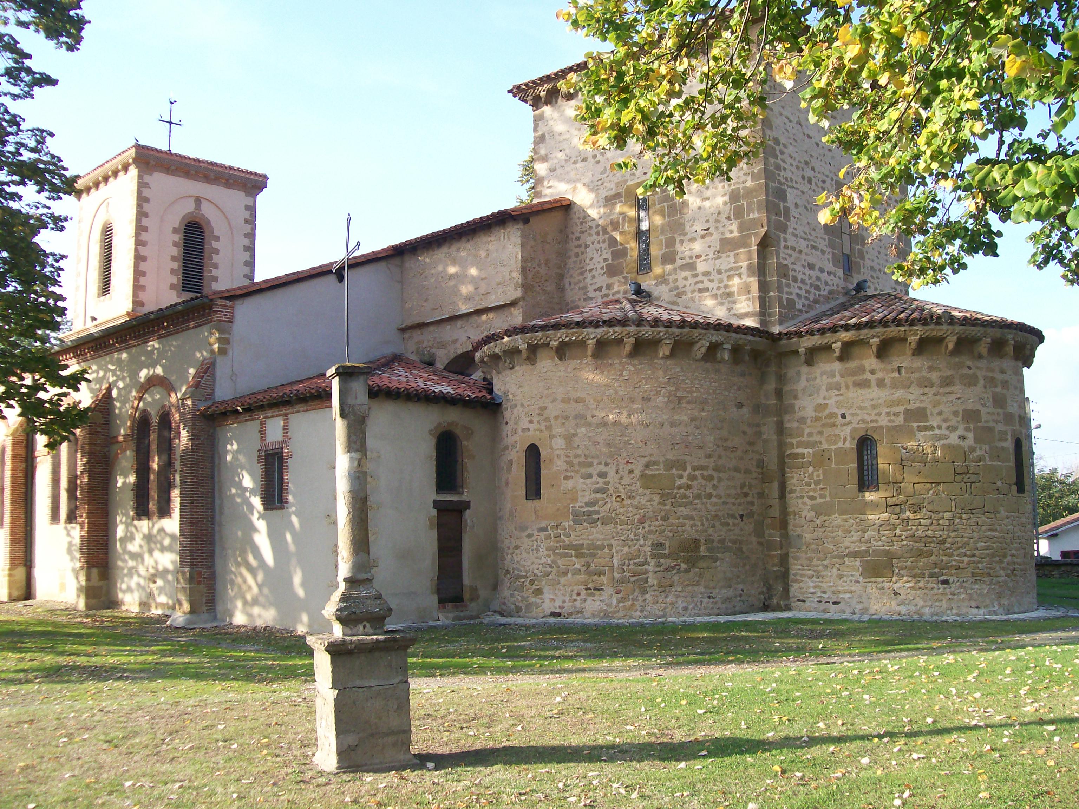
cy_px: 404
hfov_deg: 51.4
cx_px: 540
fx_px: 1122
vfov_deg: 39.7
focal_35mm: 36
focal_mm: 6
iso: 80
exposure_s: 1/448
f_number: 2.7
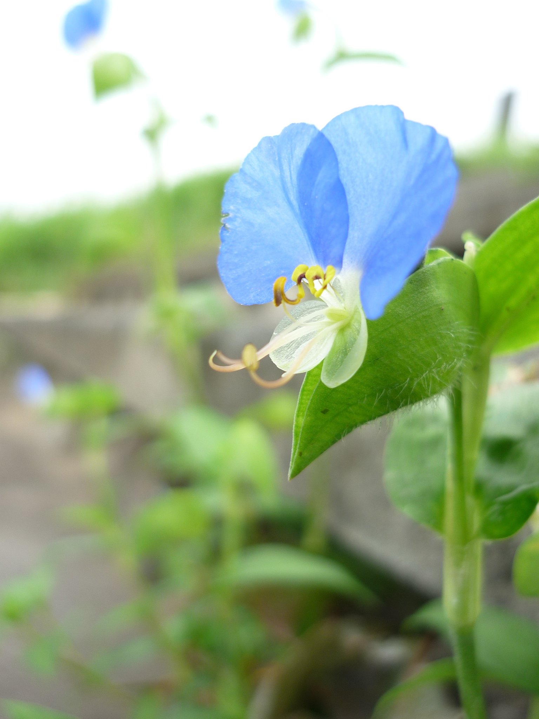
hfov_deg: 42.9
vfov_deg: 55.4
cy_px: 360
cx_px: 270
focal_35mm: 33
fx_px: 685
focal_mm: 5.5
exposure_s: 1/125
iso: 80
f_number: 2.8
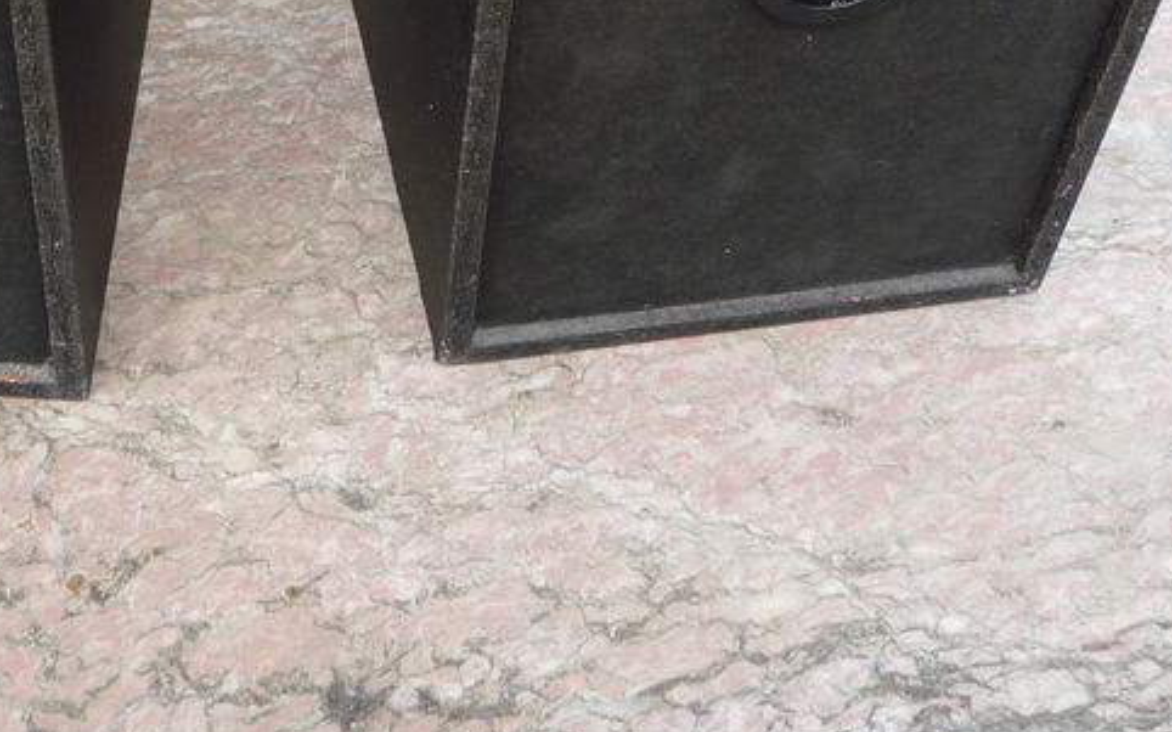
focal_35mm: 66
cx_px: 284
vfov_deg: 18.8
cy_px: -114
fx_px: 2108
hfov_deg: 30.5
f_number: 4
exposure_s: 1/160
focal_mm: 5.2
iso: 100
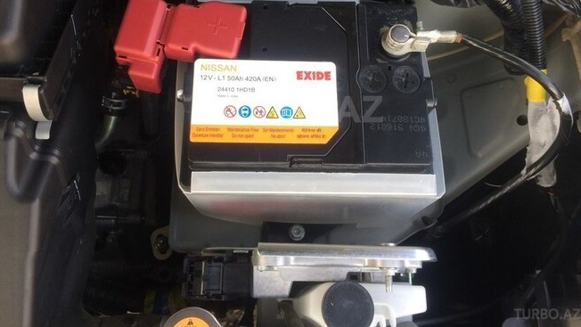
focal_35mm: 32
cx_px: 291
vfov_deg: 36.3
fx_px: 493
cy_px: 109
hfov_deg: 61.0
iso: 40
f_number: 2.2
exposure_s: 1/50
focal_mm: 4.15
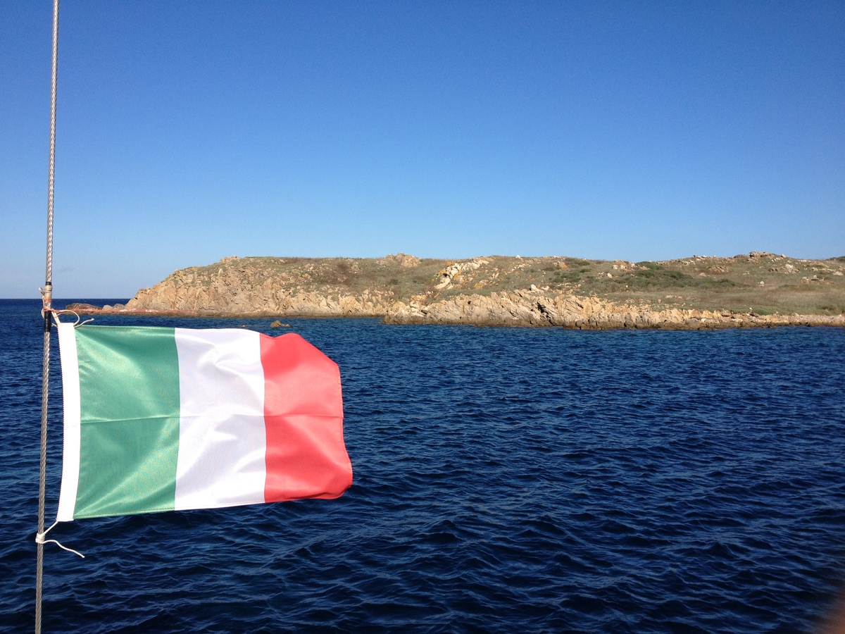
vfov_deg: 40.7
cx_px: 422
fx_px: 854
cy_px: 317
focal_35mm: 35
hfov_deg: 52.6
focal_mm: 4.28
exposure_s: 1/1842
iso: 64
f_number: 2.4
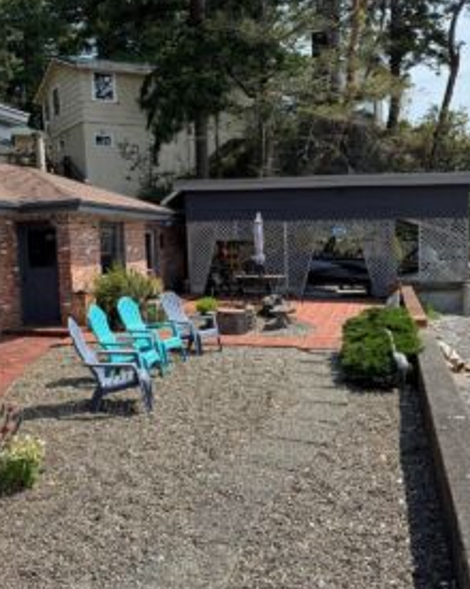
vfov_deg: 52.9
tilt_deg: -6.5
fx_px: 592
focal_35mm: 34
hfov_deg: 42.5
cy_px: 307
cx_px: 143
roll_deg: +2.1
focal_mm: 6.76
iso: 80
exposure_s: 1/2833
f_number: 1.78
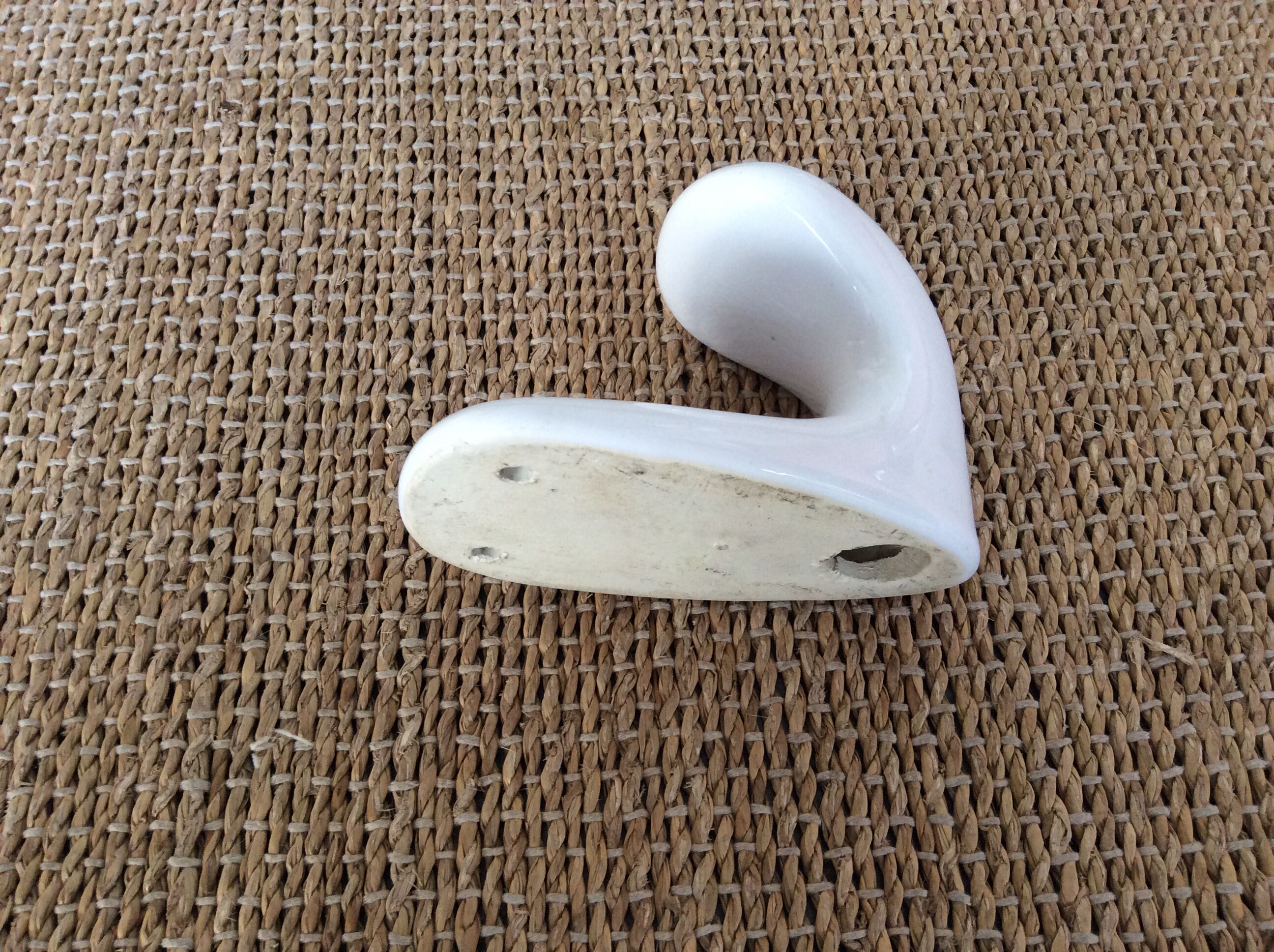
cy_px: 476
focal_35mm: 32
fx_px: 1176
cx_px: 637
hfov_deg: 56.9
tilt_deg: -60.7
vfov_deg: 44.1
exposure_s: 1/25
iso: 100
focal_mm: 3.3
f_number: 2.4
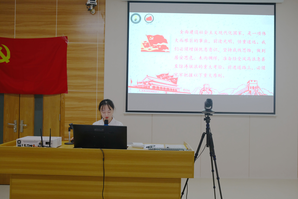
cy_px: 100
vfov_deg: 37.9
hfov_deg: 54.4
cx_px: 149
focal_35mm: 35
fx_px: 290
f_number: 5.6
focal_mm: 23.5
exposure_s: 1/27
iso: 800
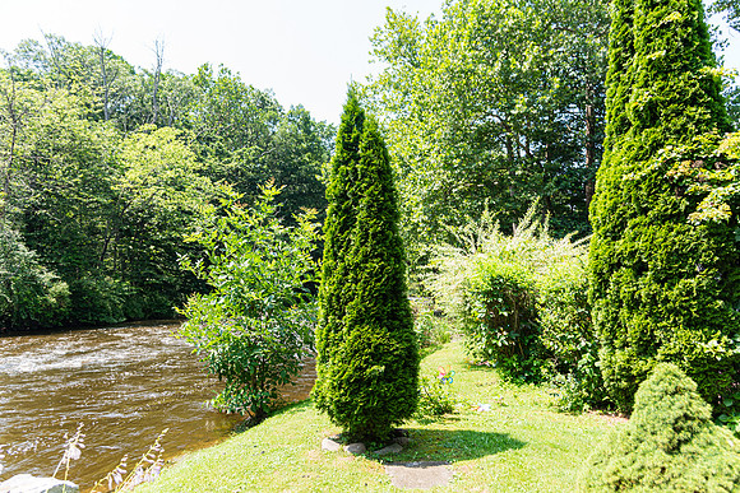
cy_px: 246
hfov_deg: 72.2
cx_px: 370
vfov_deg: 51.9
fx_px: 508
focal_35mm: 25
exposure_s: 1/125
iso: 80
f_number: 4.5
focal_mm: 24
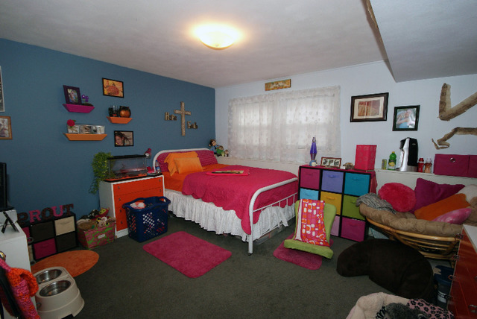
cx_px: 238
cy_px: 160
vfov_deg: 77.4
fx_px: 199
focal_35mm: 15
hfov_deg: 100.3
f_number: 5.6
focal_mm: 10
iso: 400
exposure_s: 1/60
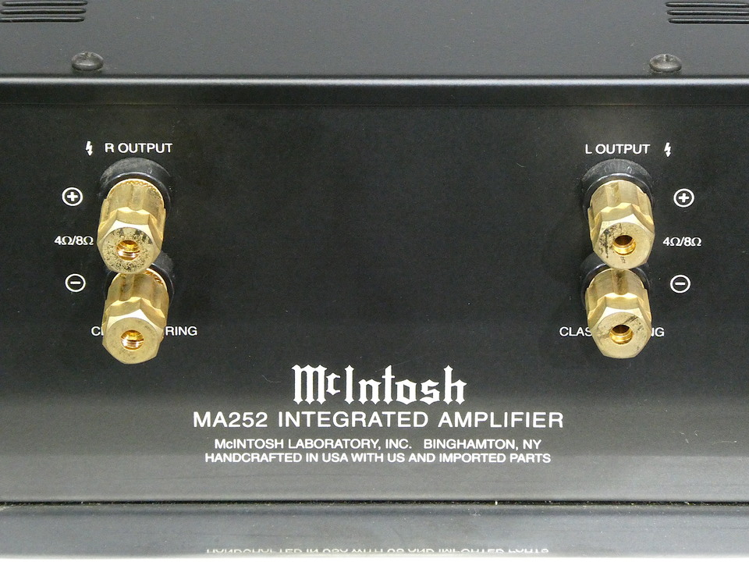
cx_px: 374
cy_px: 281
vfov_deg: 9.3
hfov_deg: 12.3
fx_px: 3462
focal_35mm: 160
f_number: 5.5
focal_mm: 28.7
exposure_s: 1/15
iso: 1600
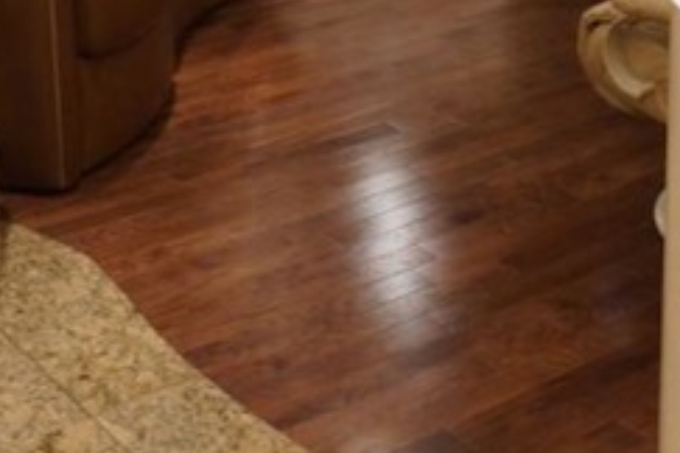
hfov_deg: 25.6
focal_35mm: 79
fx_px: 1492
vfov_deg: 16.2
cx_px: 409
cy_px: -159
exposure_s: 1/1.6
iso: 800
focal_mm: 16
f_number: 11
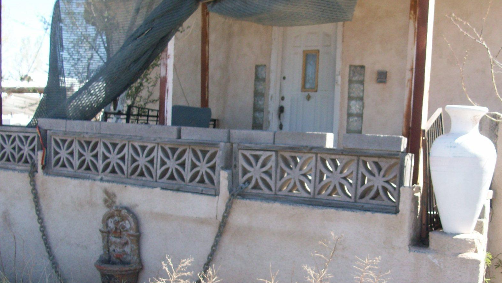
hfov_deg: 42.5
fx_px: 639
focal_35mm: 48
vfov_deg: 24.9
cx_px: 316
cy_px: 151
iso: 64
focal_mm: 5.7
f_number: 2.8
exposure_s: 1/320
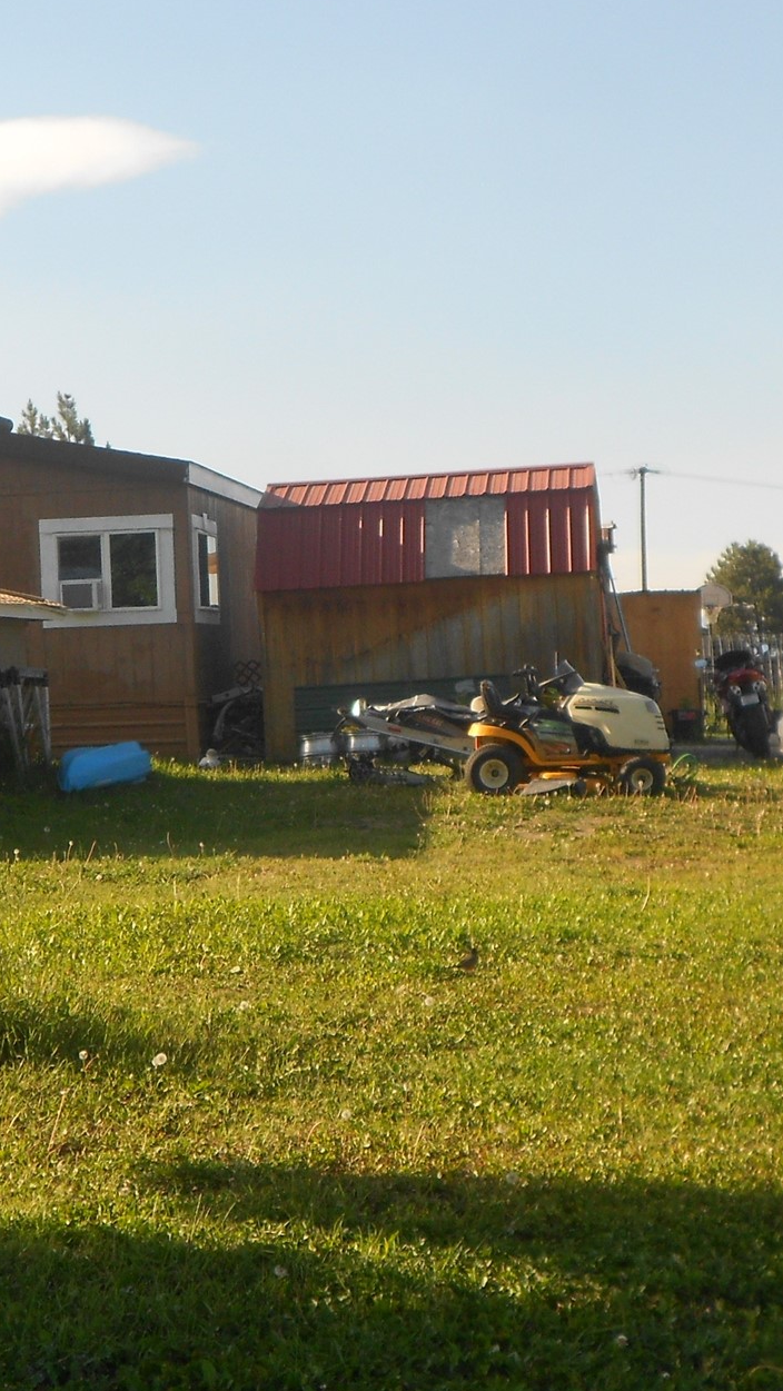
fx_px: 2435
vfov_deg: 31.9
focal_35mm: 66
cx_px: 195
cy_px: 722
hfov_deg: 18.2
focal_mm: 6.7
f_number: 3.9
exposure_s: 1/500
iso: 80
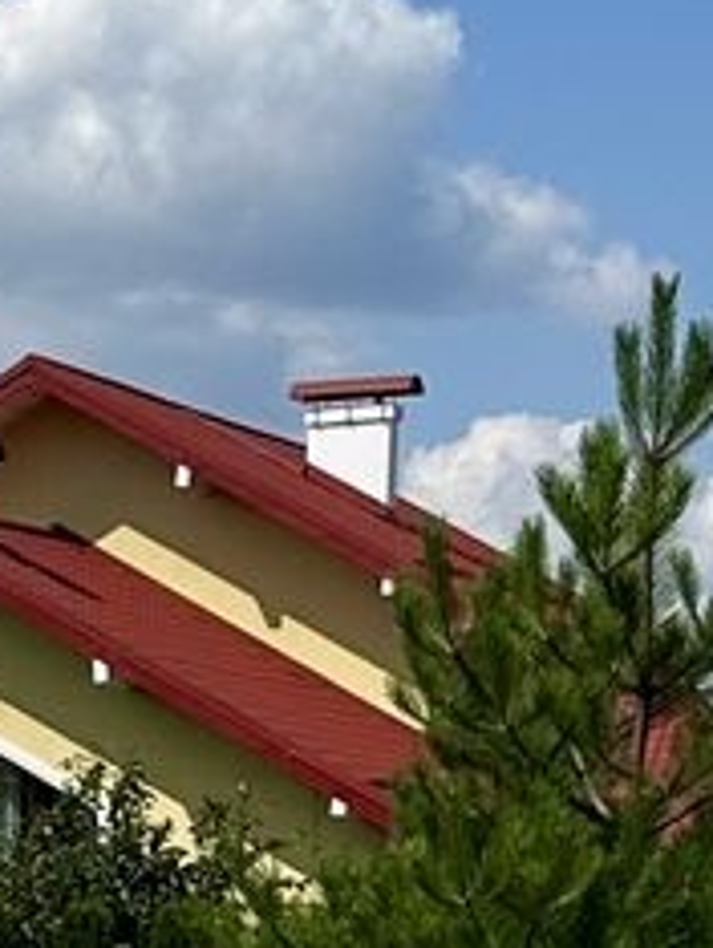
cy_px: 1406
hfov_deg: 8.4
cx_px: -936
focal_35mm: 164
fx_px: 4496
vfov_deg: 11.5
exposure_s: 1/8929
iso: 80
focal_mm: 6.86
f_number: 1.78
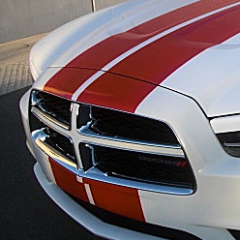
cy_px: 119
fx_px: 643
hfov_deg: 19.6
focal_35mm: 82
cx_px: 303
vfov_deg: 21.1
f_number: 2.8
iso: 50
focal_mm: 6.3
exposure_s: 1/250
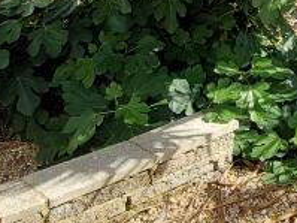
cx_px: 367
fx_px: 575
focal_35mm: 67
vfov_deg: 19.8
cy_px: -79
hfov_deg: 25.6
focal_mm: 1.74
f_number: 2.2
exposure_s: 1/395
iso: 50
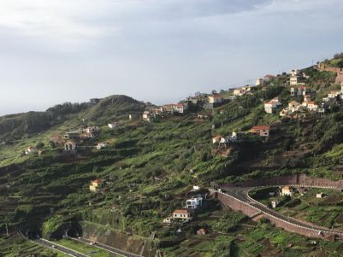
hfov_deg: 25.8
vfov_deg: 19.2
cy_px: 275
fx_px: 733
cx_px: 283
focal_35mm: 74
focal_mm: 4.15
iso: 25
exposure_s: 1/1131
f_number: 2.2
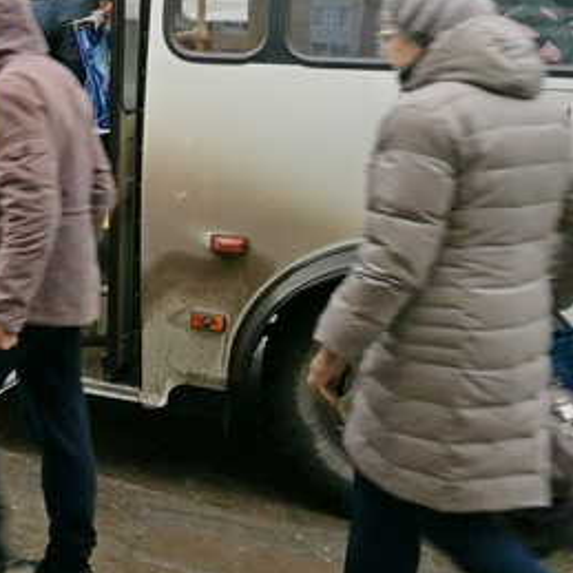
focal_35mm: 59
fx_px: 1105
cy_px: 102
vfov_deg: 28.4
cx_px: -133
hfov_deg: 25.7
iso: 64
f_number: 2.2
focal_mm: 4.5
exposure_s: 1/50
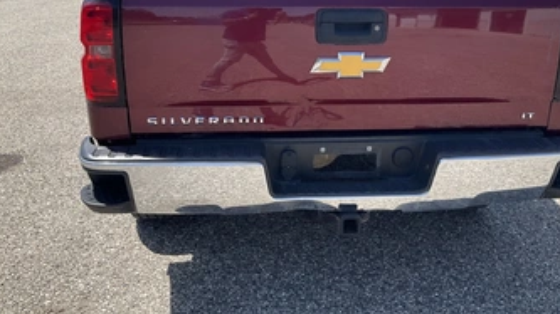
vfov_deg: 30.6
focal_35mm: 38
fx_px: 564
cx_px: 301
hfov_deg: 52.8
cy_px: 76
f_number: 1.8
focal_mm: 3
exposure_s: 1/978
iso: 25
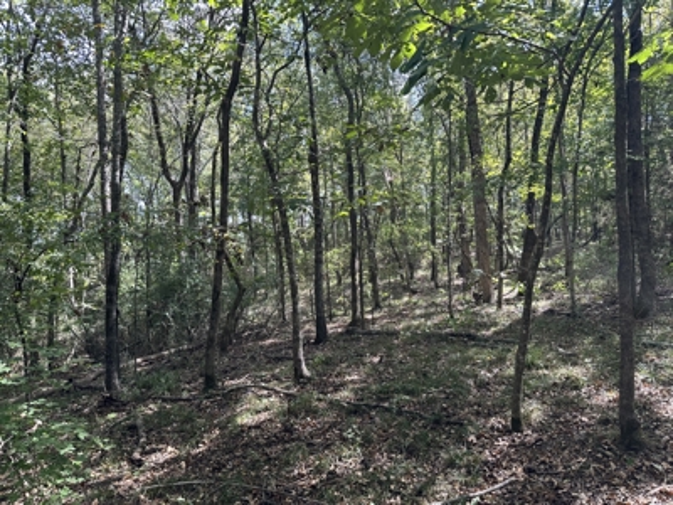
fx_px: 467
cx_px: 336
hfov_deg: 71.6
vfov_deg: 56.8
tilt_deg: -1.4
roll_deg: +2.4
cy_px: 252
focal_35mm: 24
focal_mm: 6.86
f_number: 1.78
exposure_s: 1/202
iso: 64
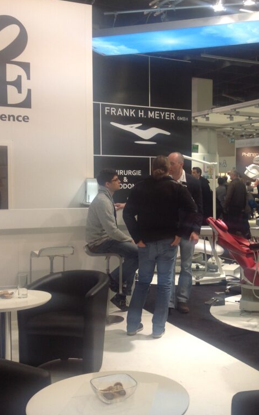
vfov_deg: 40.3
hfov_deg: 25.4
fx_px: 565
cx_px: 207
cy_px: 206
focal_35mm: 50
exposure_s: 1/40
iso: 50
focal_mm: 4.28
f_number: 2.4
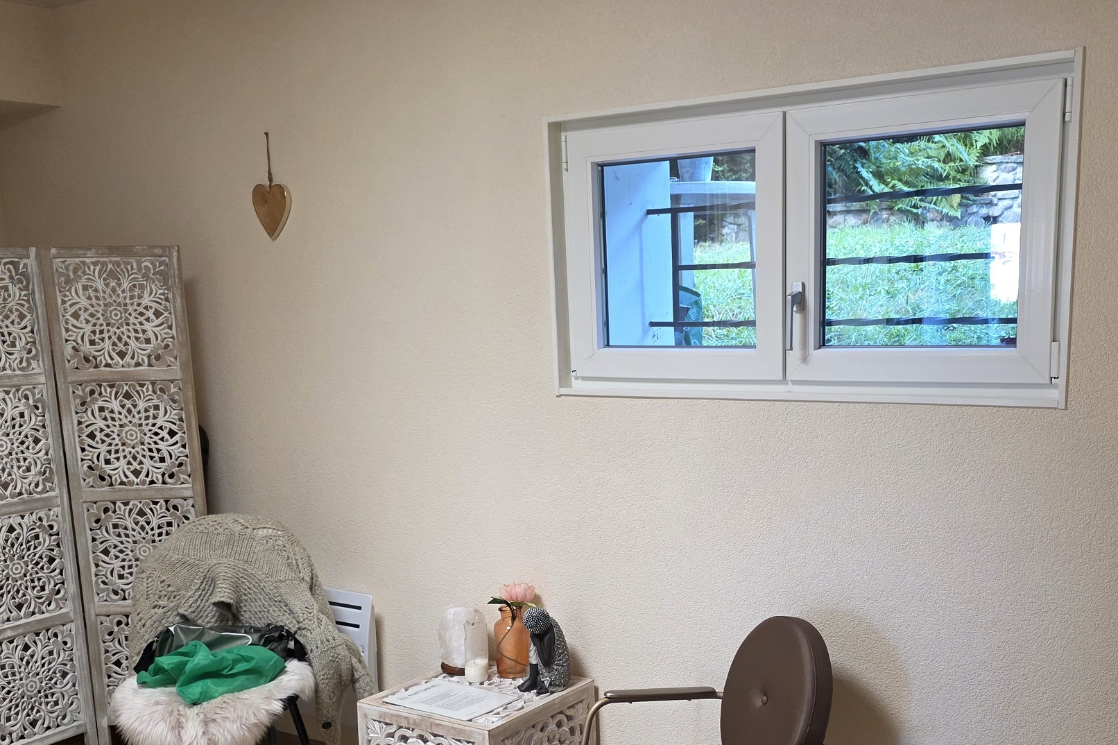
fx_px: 1180
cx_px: 624
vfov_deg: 34.4
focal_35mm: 38
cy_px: 542
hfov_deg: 50.6
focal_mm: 6.3
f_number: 1.7
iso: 200
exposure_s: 1/100
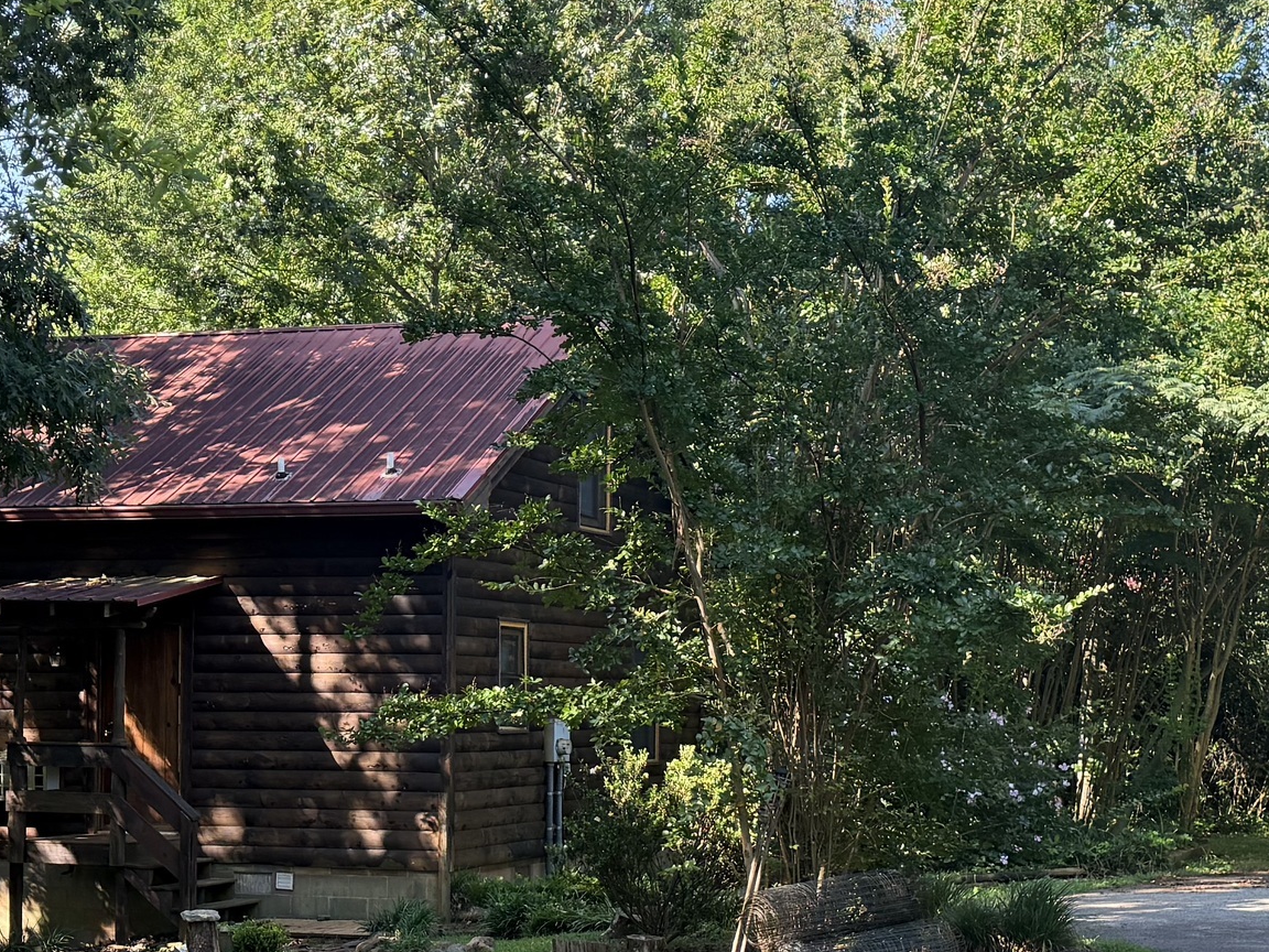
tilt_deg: +0.9
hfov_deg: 30.3
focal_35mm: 64
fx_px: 2346
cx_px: 657
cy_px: 636
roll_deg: +0.4
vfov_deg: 22.8
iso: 100
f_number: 1.78
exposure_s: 1/654
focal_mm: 6.76
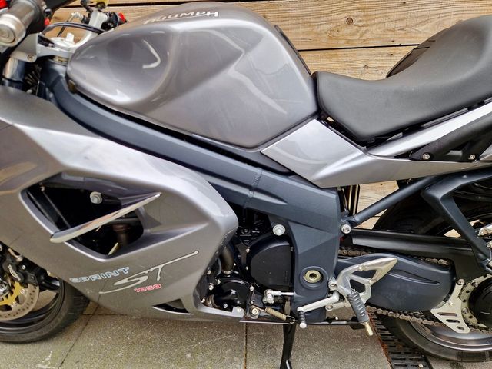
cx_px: 246
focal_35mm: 23
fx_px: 327
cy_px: 184
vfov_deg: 58.9
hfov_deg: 73.9
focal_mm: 5.4
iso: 50
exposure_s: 1/180
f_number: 1.8
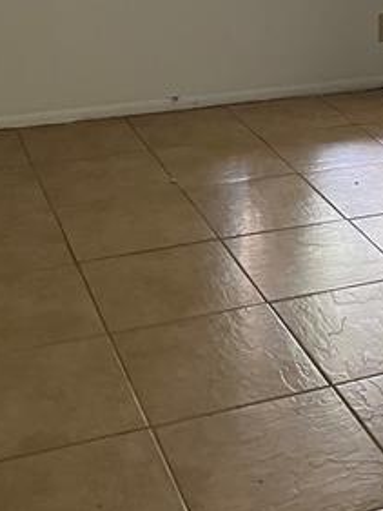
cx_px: 338
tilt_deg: -12.8
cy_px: 25
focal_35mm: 71
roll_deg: -1.5
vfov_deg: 26.2
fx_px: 1047
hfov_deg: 20.4
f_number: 1.6
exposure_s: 1/40
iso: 400
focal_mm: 5.1
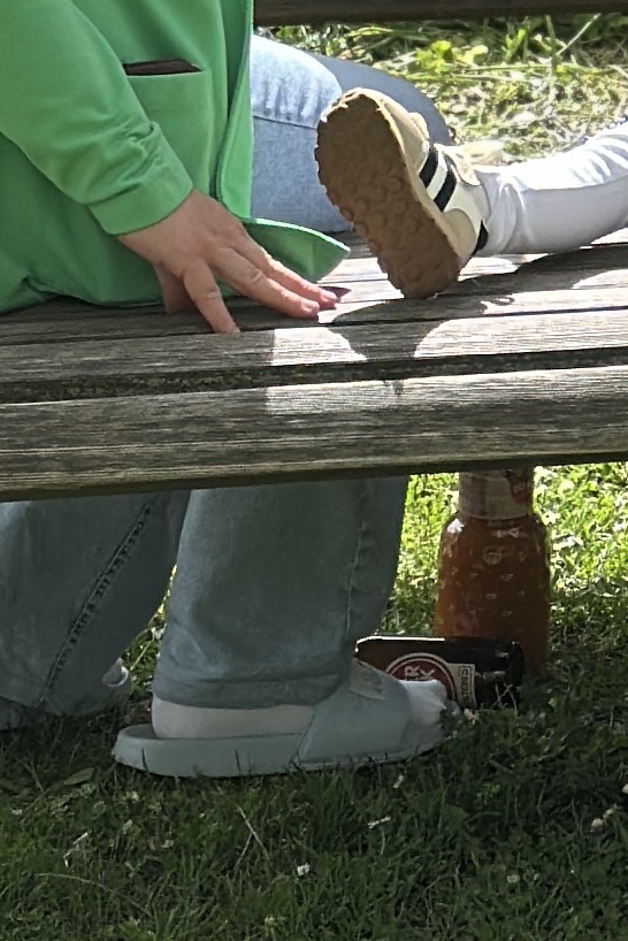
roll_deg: -1.6
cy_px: -447
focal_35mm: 246
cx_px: 1356
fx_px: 6431
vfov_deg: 8.2
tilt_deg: -5.1
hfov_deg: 5.4
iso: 80
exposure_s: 1/1242
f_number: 1.78
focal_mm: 6.86
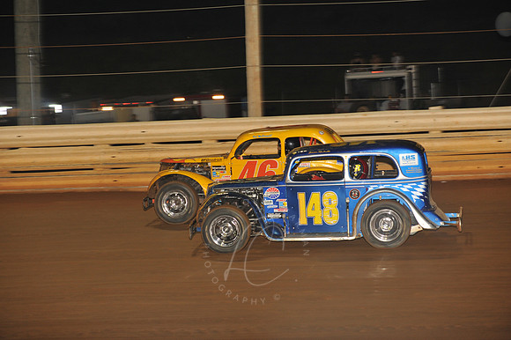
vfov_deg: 9.5
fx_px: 2057
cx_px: 256
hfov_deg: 14.2
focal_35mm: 145
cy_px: 170
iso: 1000
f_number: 6.3
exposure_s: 1/320
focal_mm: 145
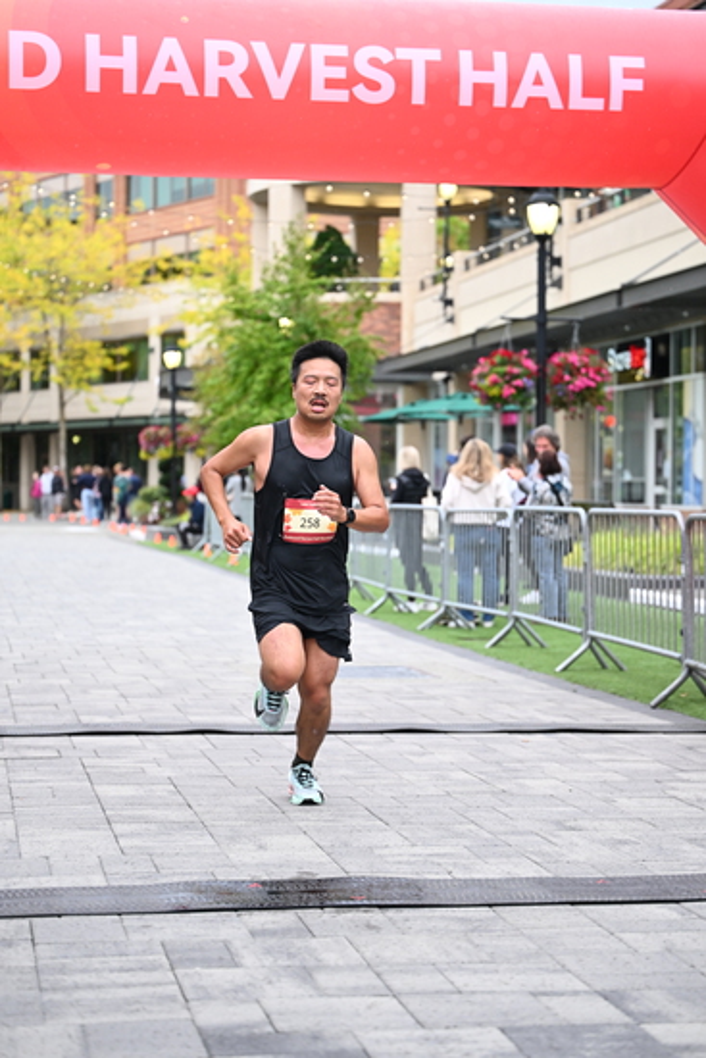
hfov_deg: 19.5
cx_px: 353
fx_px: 2058
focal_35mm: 70
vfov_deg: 28.8
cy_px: 529
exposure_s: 1/1250
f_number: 2.8
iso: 1250
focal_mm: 70
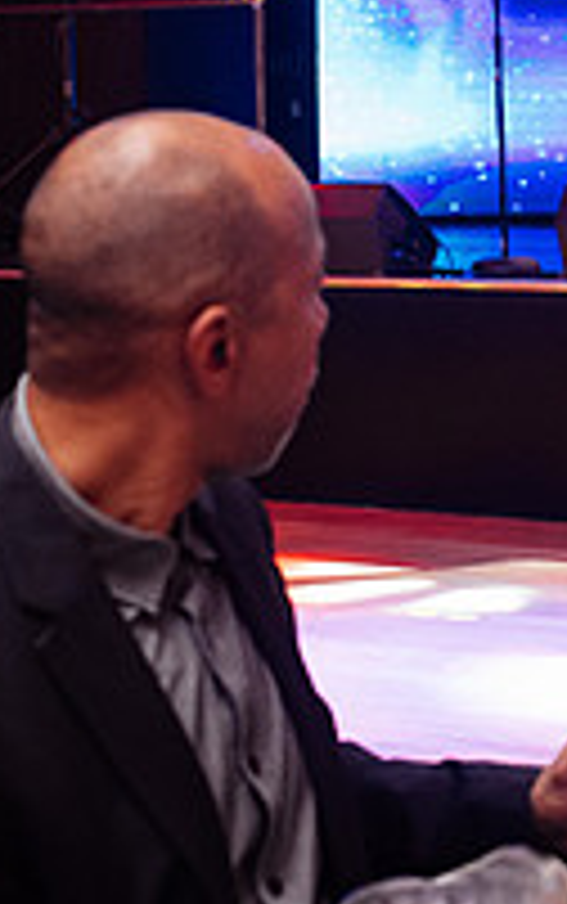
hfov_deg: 12.4
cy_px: 304
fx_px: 2541
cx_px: 698
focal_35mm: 103
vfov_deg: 20.1
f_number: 3.5
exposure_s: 1/200
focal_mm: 35
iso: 2000
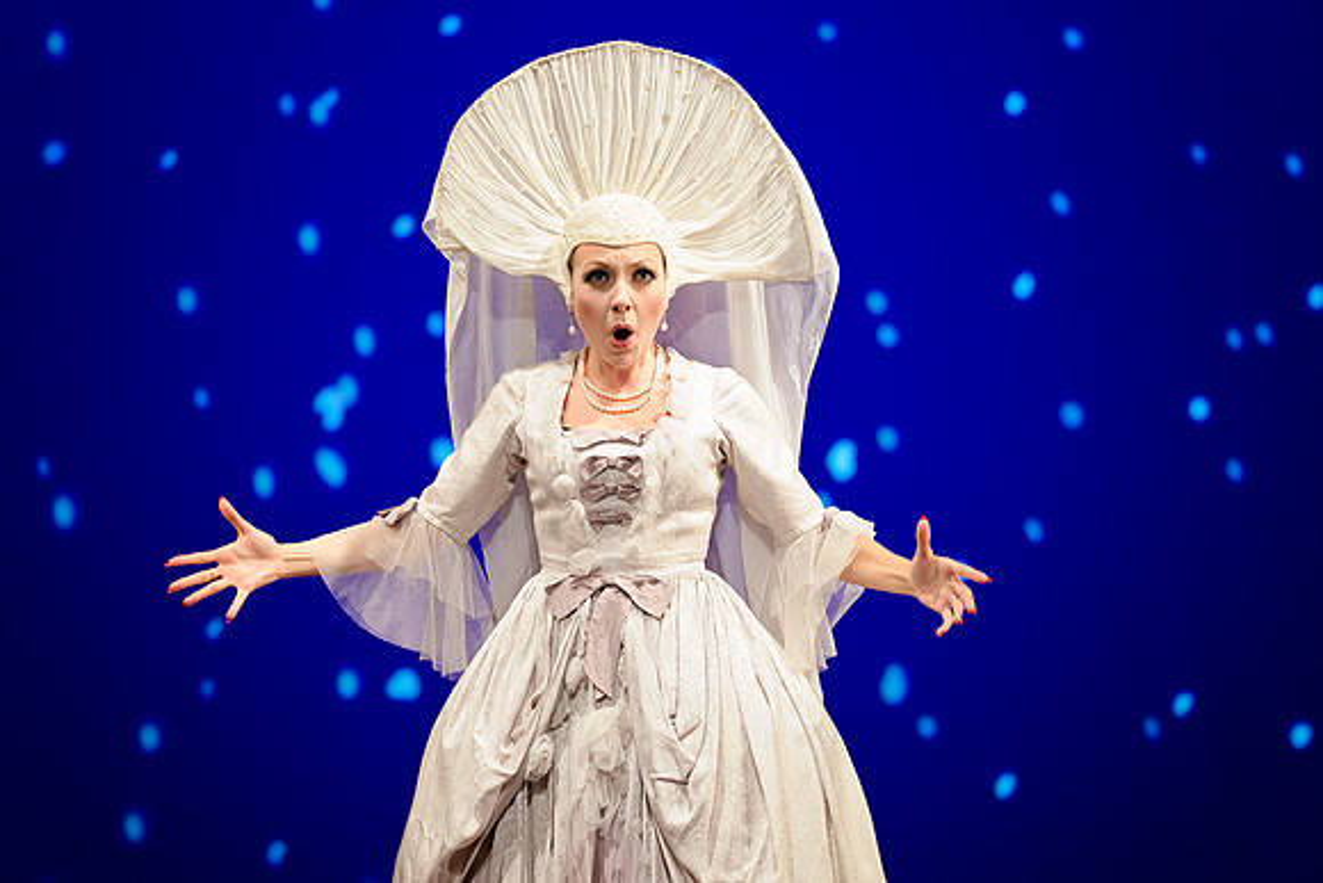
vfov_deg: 6.9
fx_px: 7351
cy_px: 442
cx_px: 662
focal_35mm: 200
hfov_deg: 10.3
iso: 1250
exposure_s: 1/200
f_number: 6.7
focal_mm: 200
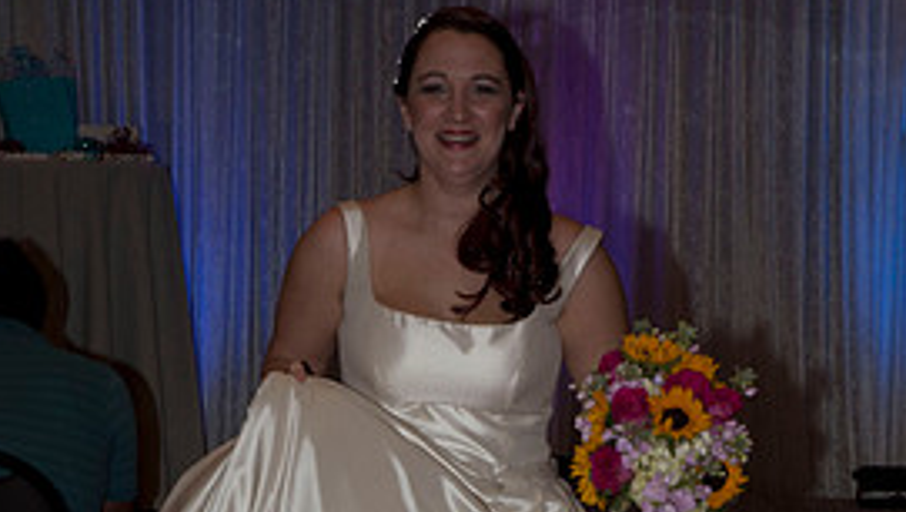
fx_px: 3006
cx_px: 446
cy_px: 679
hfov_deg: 17.1
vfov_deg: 9.5
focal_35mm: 125
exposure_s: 1/160
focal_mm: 48
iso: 400
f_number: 5.6
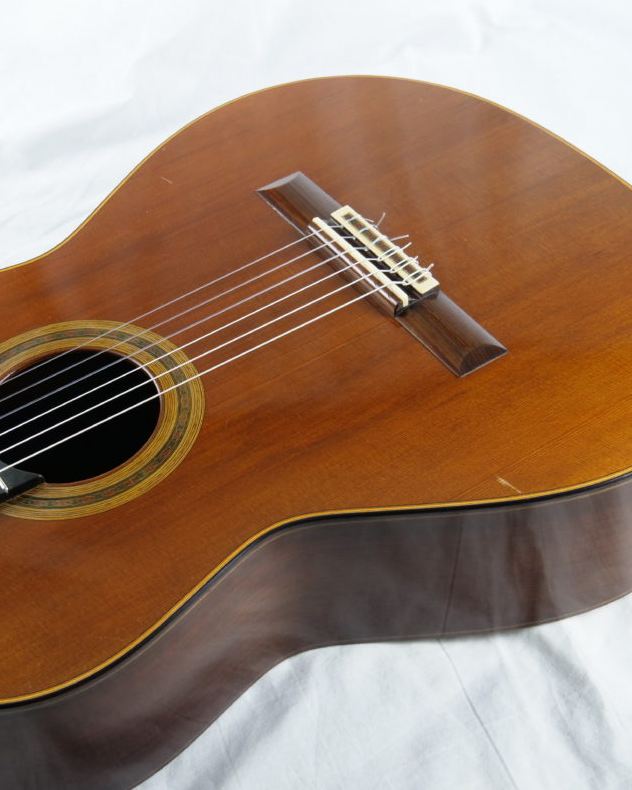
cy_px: 393
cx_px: 216
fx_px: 1356
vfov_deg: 32.5
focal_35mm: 58
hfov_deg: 26.1
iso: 400
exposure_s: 1/60
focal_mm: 22
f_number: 4.5
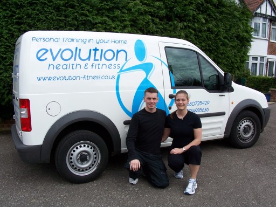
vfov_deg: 40.7
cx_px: 138
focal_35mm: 35
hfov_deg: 52.6
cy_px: 104
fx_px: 279
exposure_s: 1/500
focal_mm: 6
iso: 80
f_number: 4
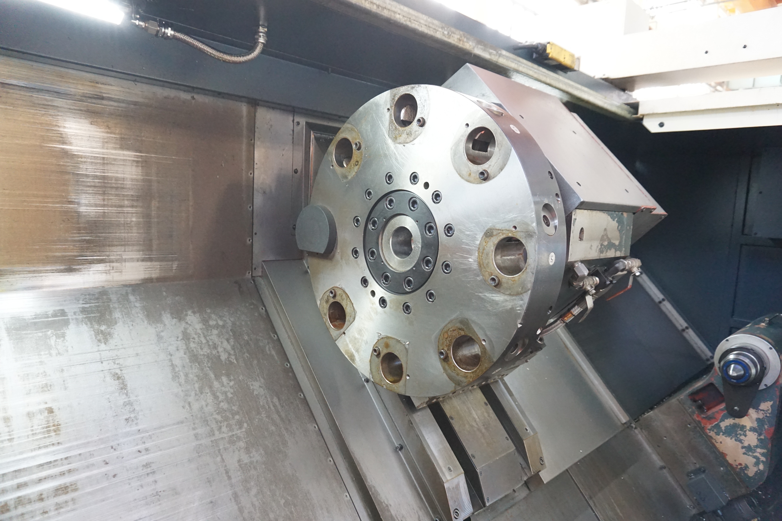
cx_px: 391
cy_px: 260
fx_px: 521
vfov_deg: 53.1
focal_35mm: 24
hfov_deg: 73.7
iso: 3200
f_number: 3.5
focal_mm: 16
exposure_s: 1/125
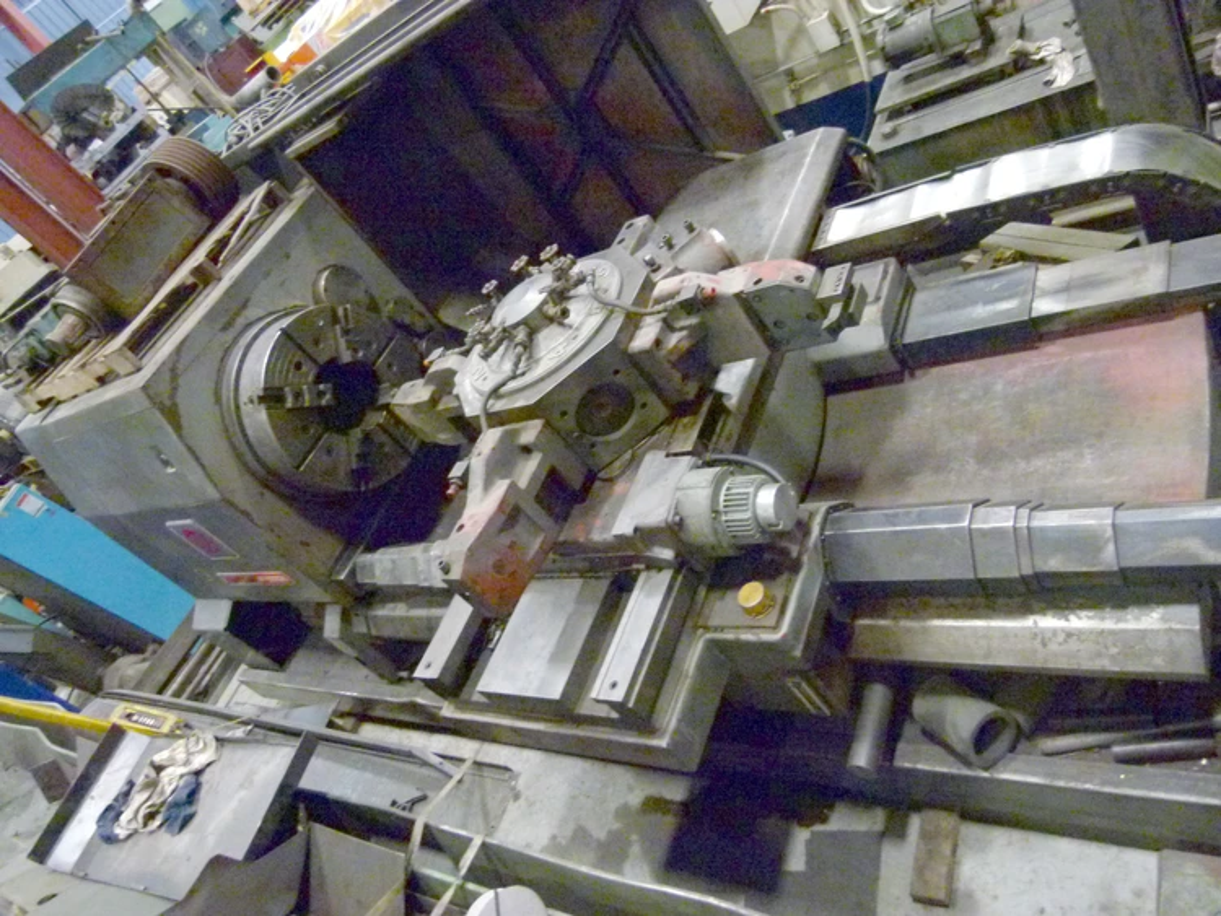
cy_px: 458
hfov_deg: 69.4
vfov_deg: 54.9
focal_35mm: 25
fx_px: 882
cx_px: 610
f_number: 2.8
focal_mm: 4.5
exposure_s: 1/20
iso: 400
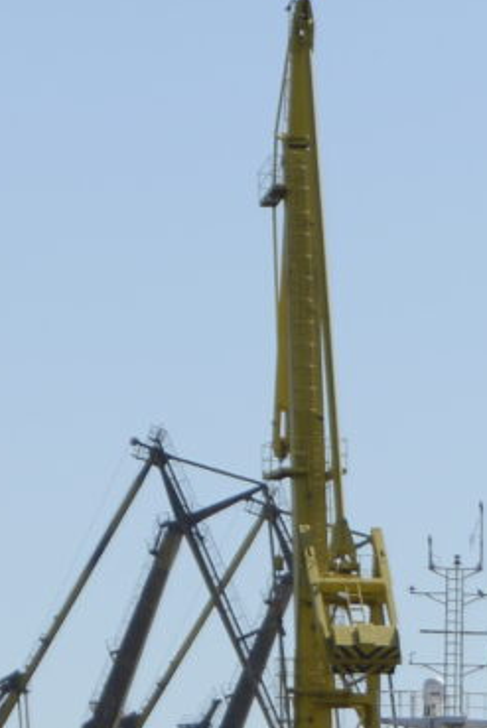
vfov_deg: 3.5
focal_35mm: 589
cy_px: 1249
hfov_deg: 2.3
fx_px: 11917
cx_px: 464
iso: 110
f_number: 4
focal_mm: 85
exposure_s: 1/1600
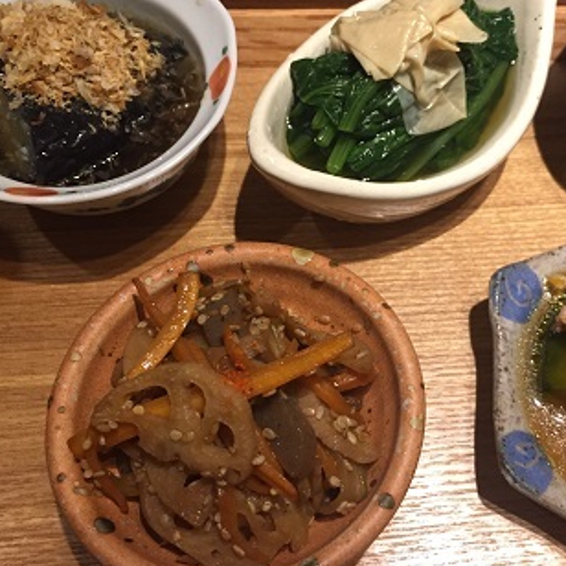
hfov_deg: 41.0
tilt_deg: -63.7
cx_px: 404
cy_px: 272
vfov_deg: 41.9
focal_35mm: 40
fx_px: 740
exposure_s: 1/30
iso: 125
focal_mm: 4.15
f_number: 2.2
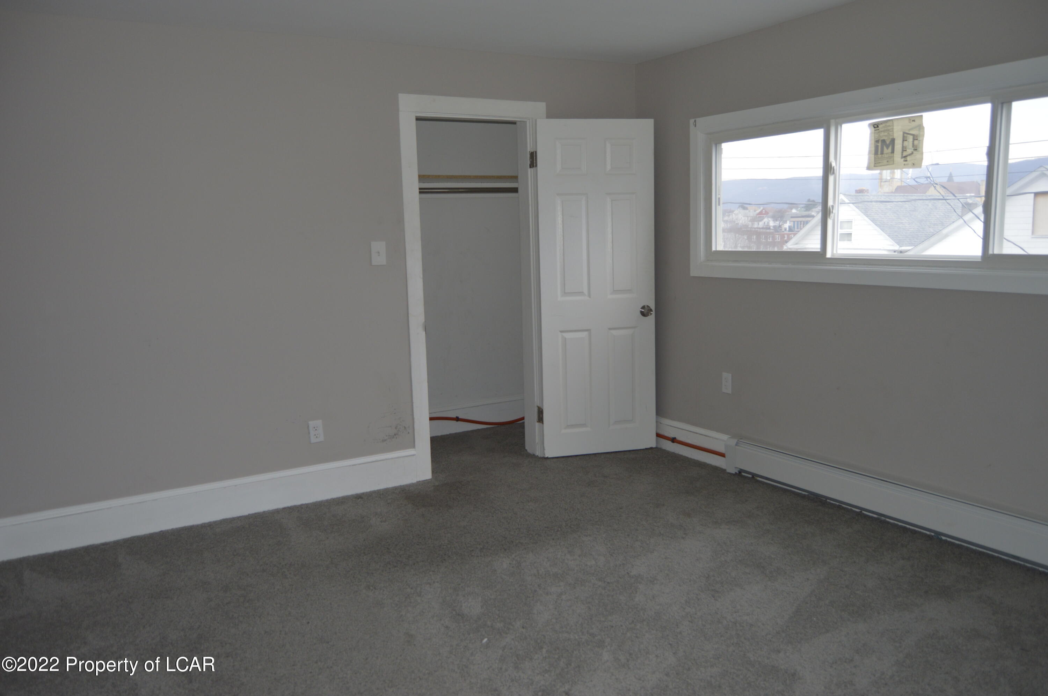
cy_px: 348
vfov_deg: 47.8
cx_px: 524
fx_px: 785
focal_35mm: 27
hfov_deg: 67.4
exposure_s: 1/80
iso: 400
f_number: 3.5
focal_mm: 18
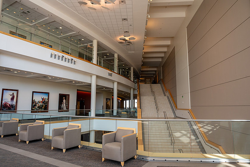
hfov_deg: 73.8
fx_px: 167
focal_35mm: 24
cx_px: 125
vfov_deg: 53.1
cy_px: 84
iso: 640
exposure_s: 1/125
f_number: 8
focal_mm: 24
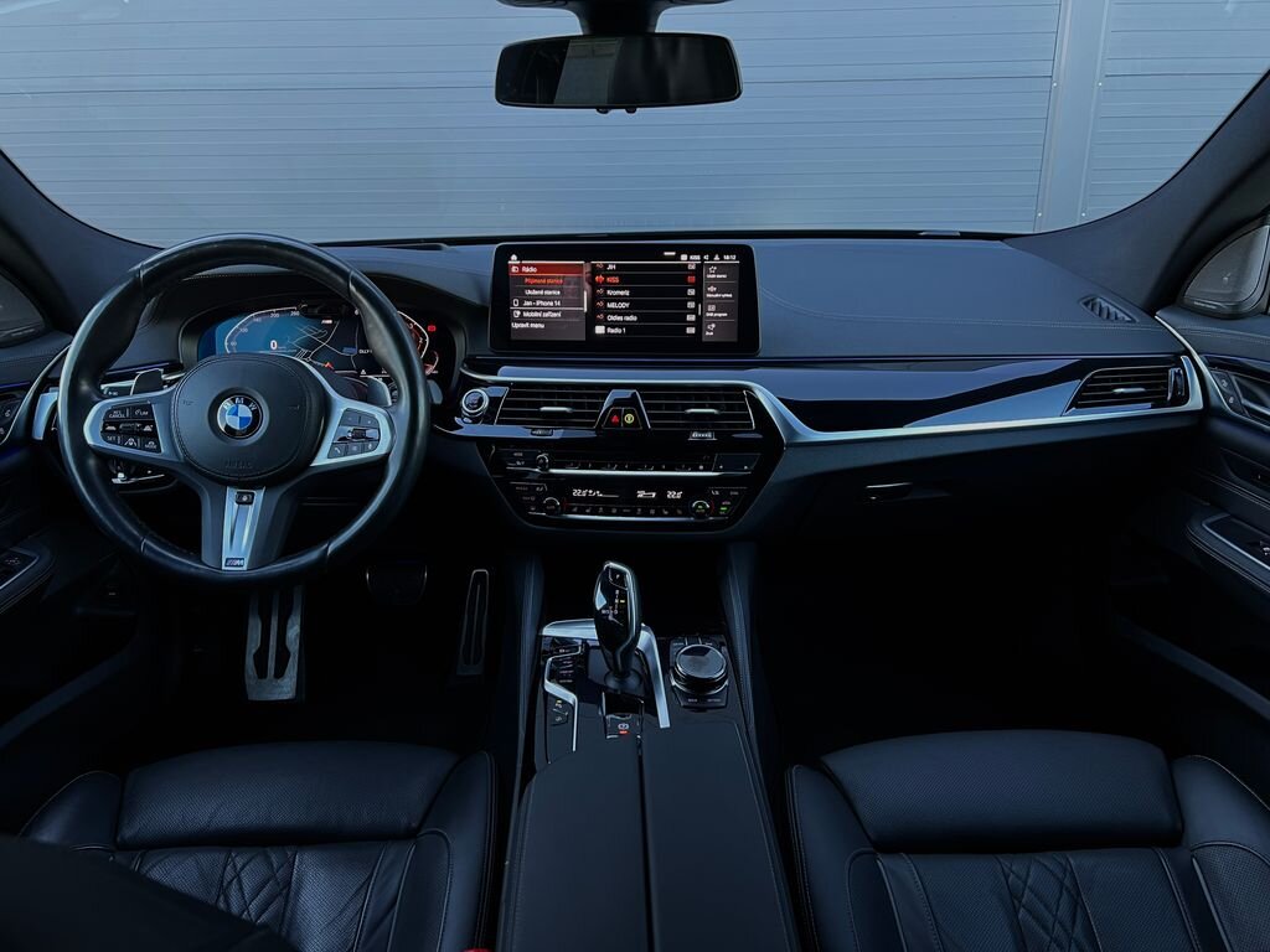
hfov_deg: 67.3
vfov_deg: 53.1
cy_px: 476
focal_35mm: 26
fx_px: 954
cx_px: 635
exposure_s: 1/76
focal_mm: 5.7
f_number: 1.5
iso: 125
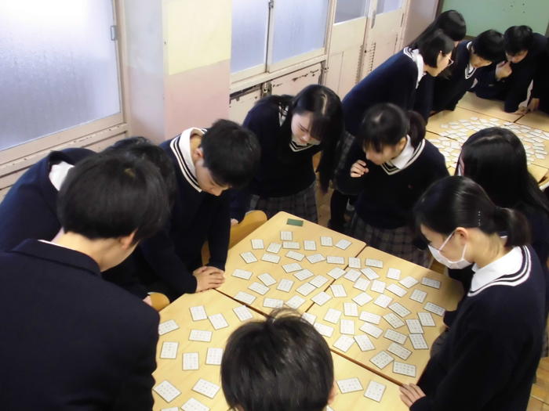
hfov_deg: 55.4
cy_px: 206
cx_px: 274
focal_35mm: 33
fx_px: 523
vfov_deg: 42.9
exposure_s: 1/20
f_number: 3.6
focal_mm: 6
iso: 400
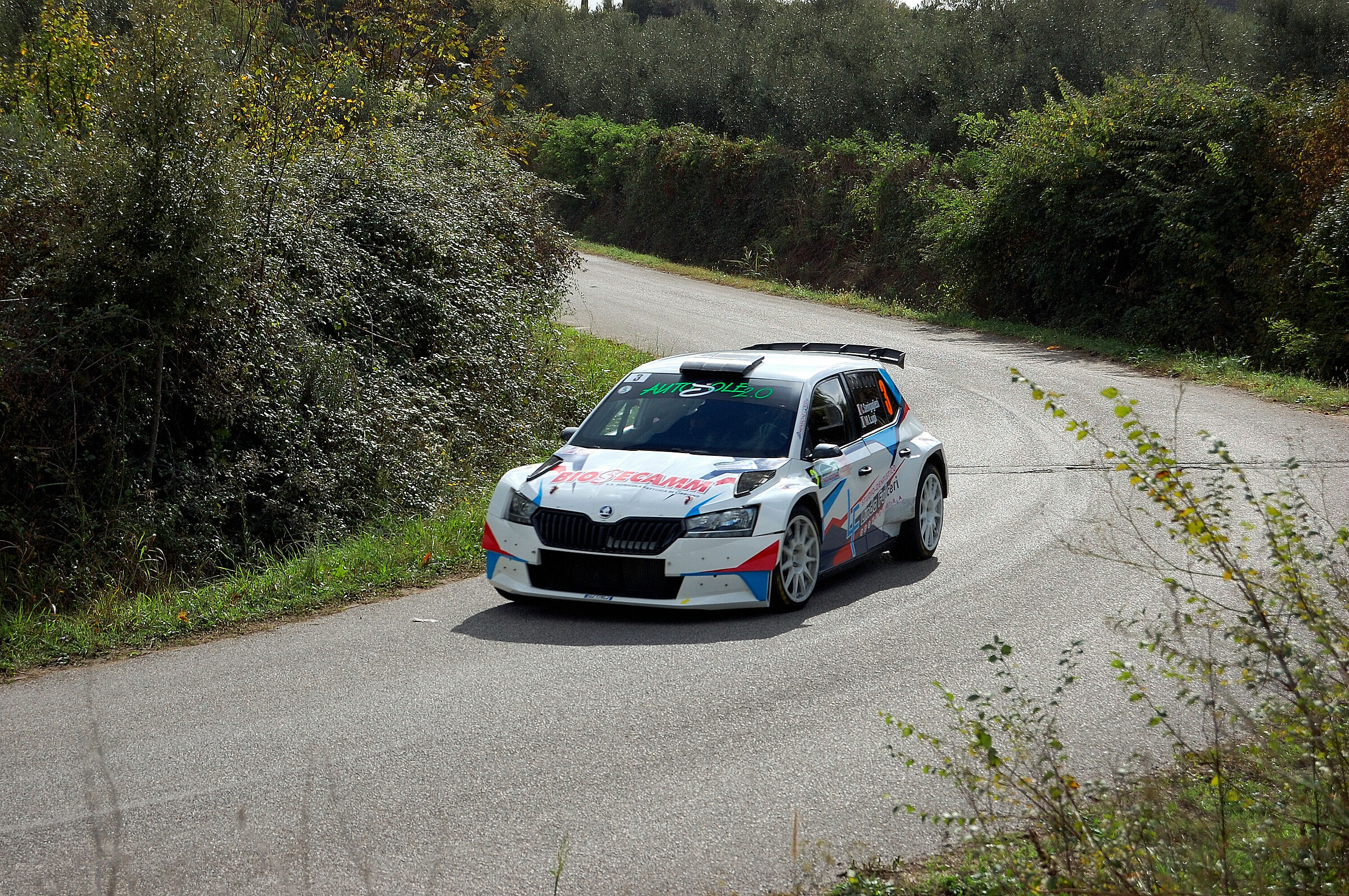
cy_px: 448
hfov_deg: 24.6
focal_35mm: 82
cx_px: 674
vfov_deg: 16.5
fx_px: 3089
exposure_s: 1/640
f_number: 5.6
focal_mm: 55
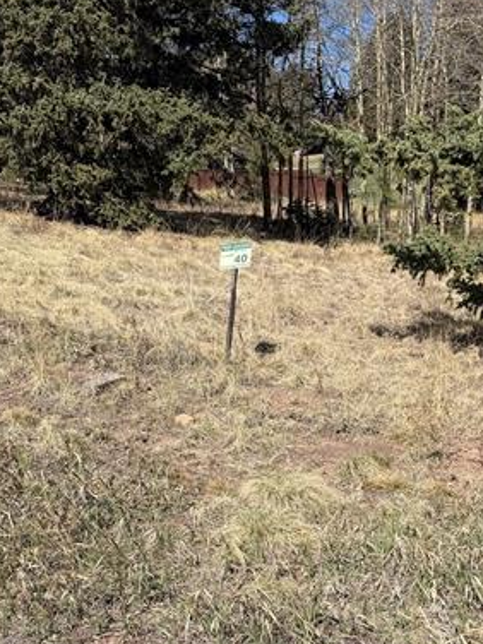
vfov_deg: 38.3
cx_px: 321
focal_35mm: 49
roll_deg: +1.1
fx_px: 912
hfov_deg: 29.5
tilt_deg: -15.3
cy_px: 444
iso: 80
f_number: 1.78
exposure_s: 1/5714
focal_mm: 6.76
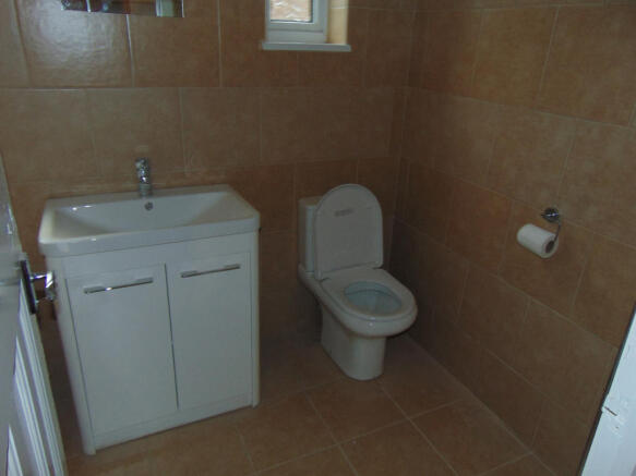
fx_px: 459
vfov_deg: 54.9
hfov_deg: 69.4
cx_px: 318
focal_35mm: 25
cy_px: 238
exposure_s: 1/30
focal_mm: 4.5
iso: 80
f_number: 3
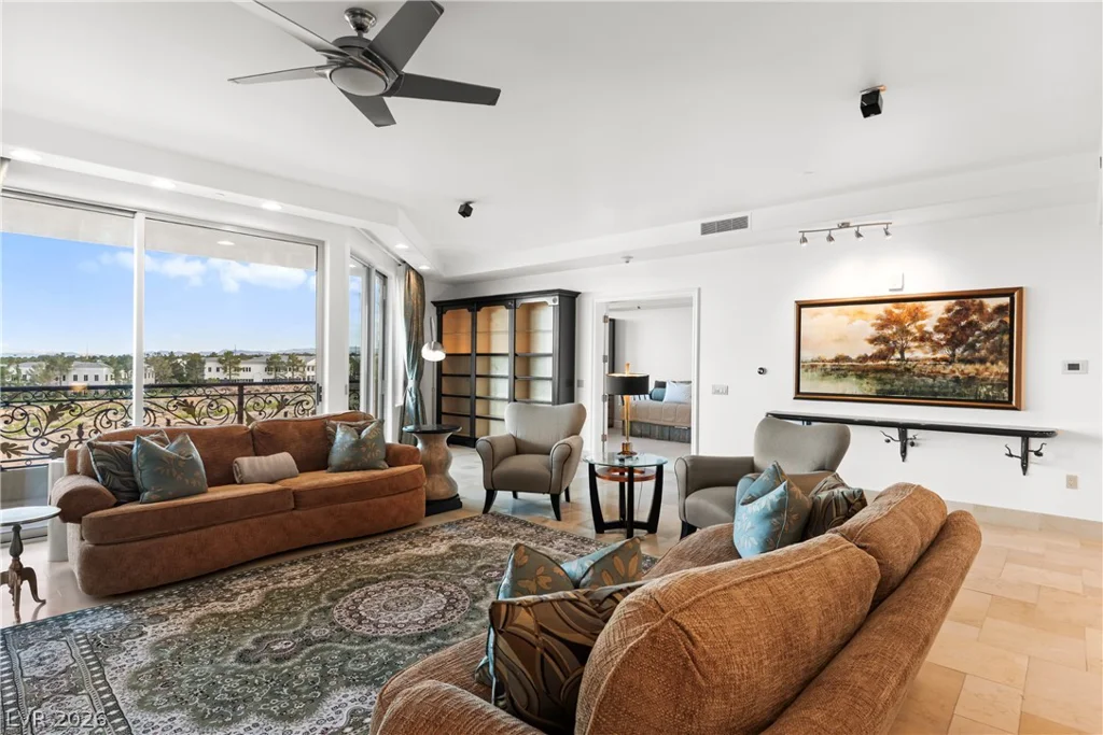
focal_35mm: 19
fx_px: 582
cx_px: 552
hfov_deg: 86.9
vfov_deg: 64.6
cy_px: 368
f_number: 8
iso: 400
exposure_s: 1/13
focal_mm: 19
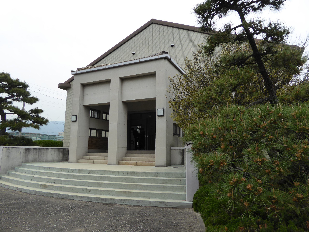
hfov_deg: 69.4
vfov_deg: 54.9
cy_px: 116
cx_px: 154
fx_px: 223
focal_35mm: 25
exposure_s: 1/640
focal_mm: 4.3
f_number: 3.3
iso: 160
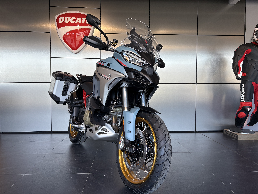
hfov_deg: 67.3
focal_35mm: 26
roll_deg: +0.0
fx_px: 194
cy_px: 97
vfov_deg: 53.1
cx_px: 129
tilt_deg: -1.9
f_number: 1.6
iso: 50
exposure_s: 1/100
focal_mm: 5.96
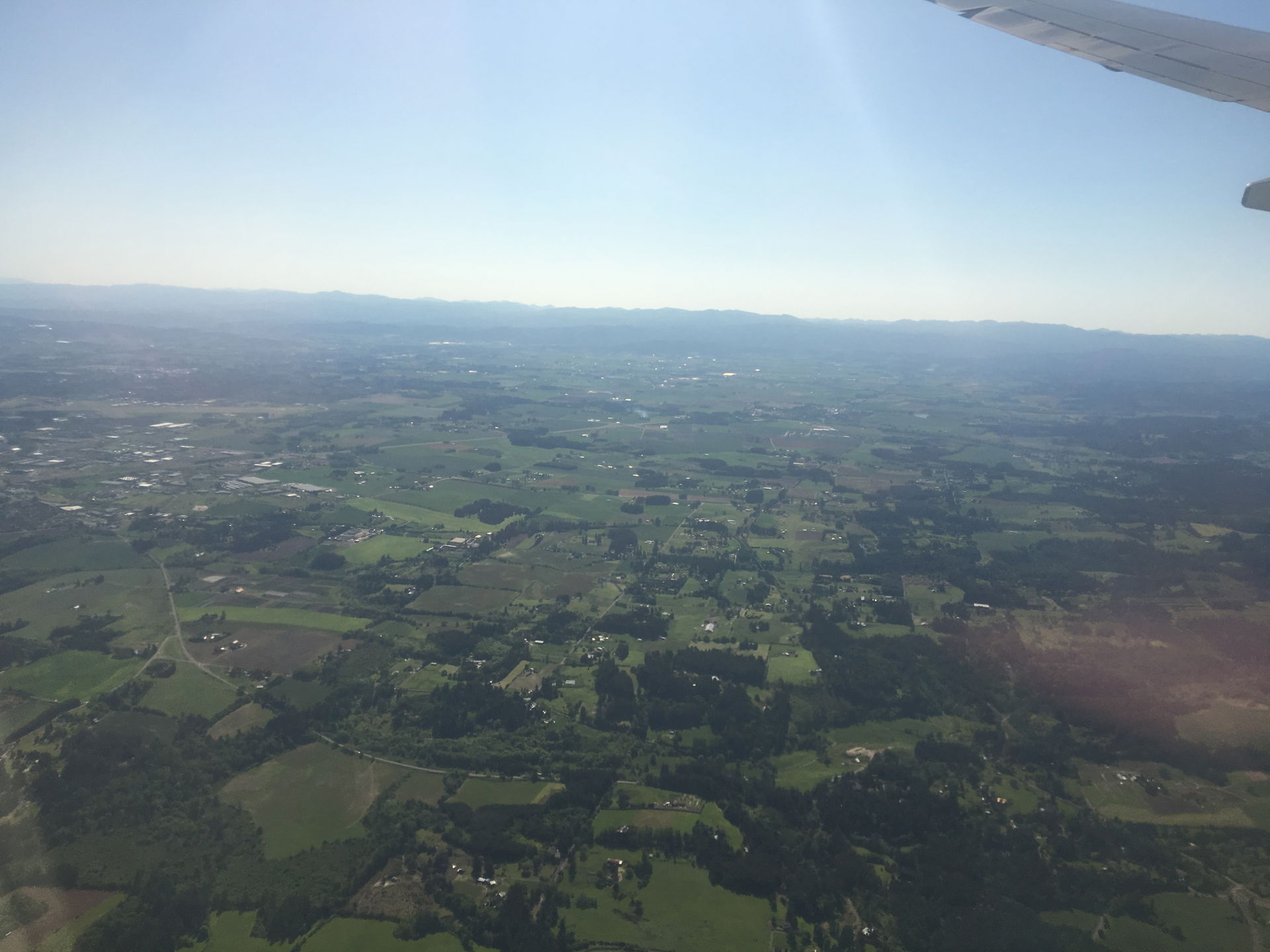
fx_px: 1064
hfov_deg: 61.7
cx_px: 635
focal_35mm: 29
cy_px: 476
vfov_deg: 48.2
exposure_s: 1/1748
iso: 25
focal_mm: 4.15
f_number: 2.2
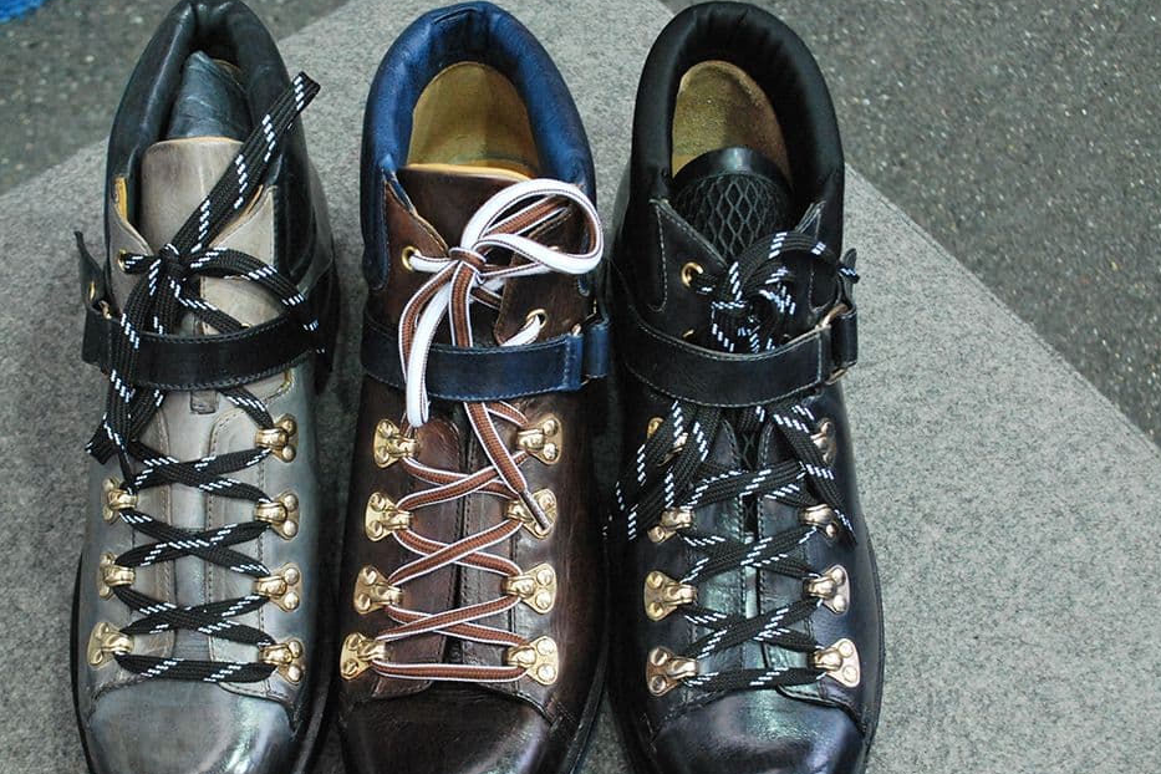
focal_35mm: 54
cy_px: 443
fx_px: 1741
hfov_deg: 36.7
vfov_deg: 25.0
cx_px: 448
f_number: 6.3
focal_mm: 28
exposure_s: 1/160
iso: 1600
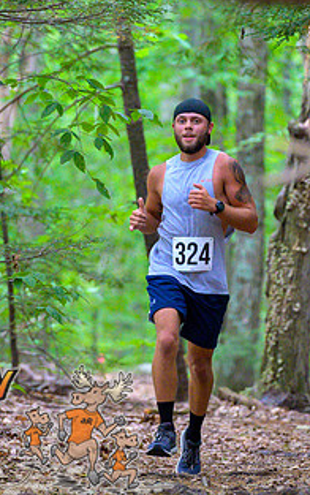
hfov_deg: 3.5
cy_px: 221
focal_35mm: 377
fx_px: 5089
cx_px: 237
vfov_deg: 5.6
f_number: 4
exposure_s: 1/250
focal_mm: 200
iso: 8000
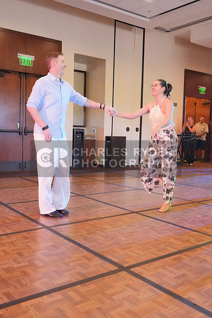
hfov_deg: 36.9
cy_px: 159
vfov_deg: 53.1
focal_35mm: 36
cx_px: 106
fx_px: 318
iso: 12800
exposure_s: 1/400
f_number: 3.5
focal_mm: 24
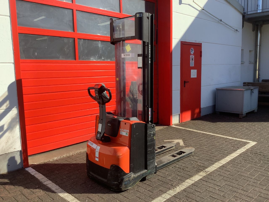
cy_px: 101
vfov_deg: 45.4
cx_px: 134
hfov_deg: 58.4
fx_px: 241
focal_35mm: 31
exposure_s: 1/791
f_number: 2.4
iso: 25
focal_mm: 3.3
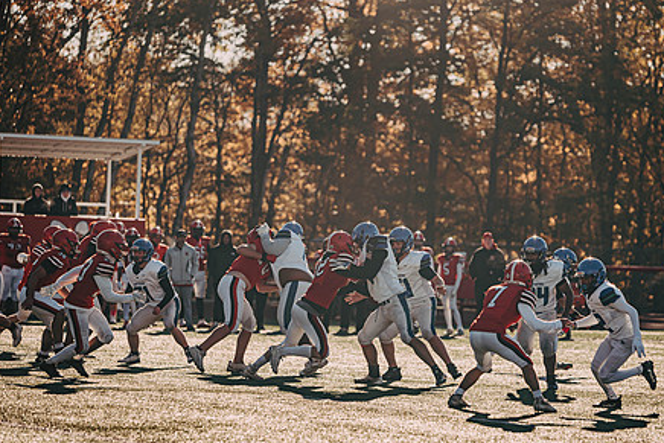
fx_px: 3561
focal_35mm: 193
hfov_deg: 10.7
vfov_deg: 7.1
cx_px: 382
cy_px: 276
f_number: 2.8
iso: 125
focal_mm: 145
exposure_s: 1/3200
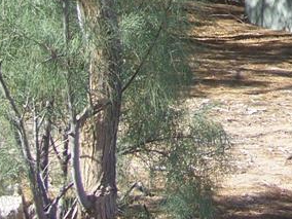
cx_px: 413
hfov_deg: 13.7
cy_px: -158
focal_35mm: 137
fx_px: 1156
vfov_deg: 10.3
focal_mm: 6.3
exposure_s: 1/250
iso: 64
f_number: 4
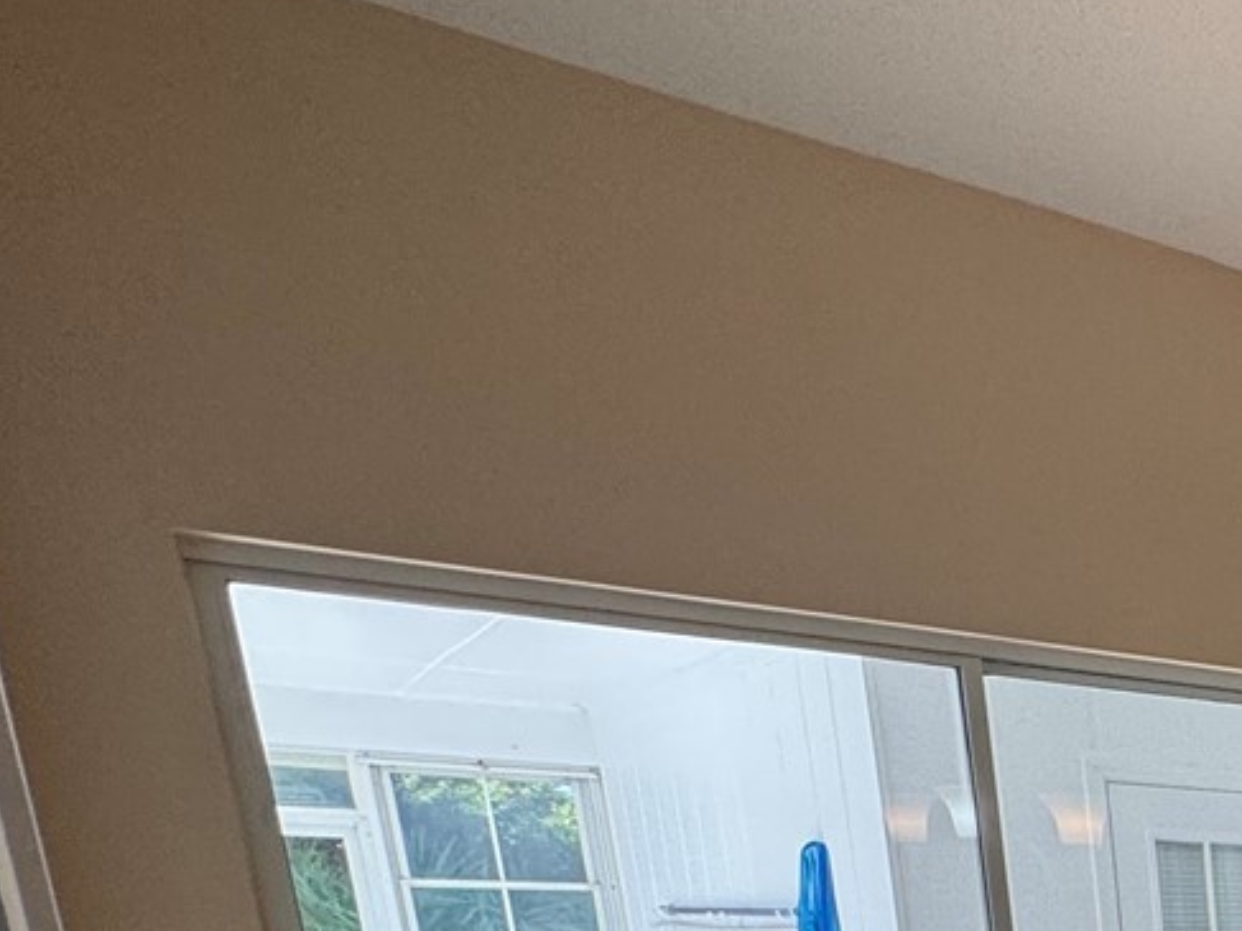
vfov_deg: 25.2
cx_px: 1938
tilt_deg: -13.3
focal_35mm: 46
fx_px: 1650
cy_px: 1339
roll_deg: -0.8
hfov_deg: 26.7
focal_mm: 2.22
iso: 125
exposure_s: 1/120
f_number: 2.2
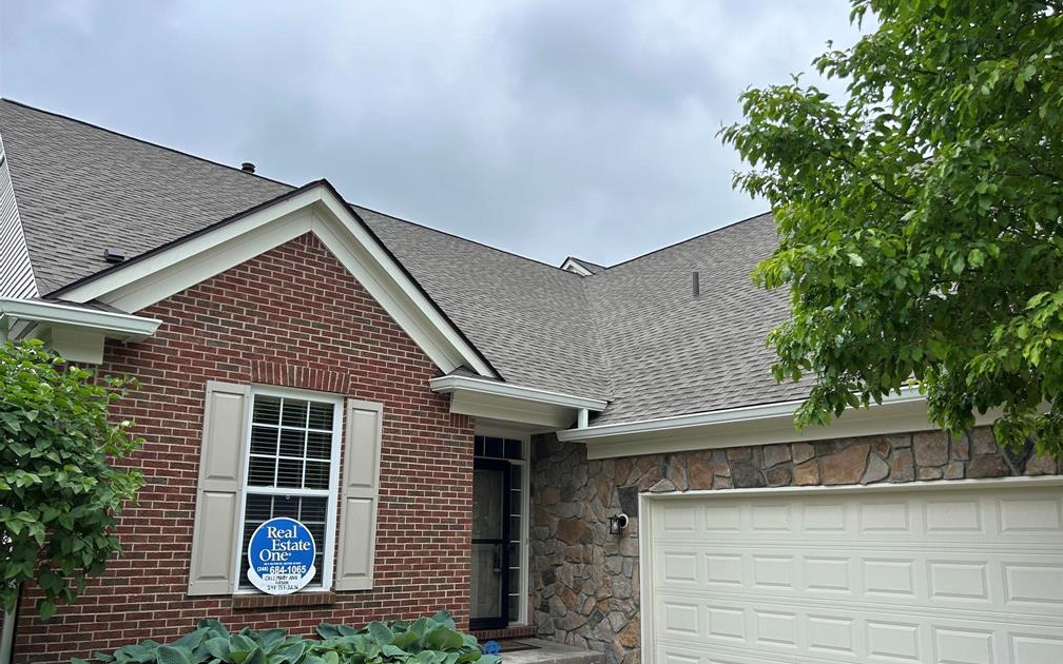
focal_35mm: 28
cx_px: 539
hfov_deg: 66.5
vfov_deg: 44.4
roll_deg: -0.1
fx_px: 811
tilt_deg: +12.7
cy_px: 386
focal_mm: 5.7
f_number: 1.5
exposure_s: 1/1597
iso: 50
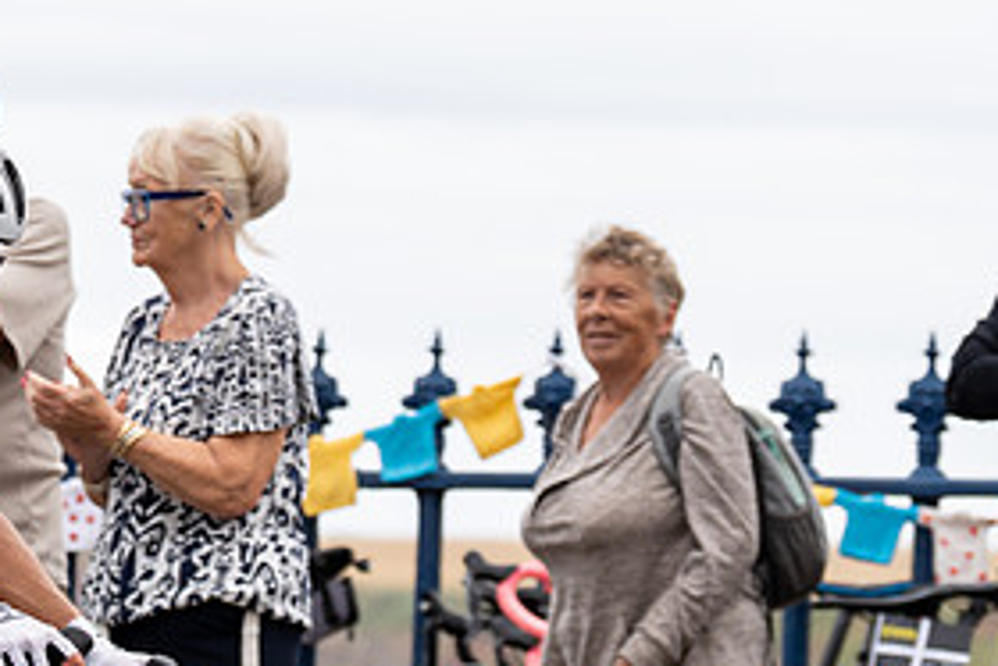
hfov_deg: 10.1
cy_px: 321
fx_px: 5575
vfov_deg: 6.8
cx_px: -67
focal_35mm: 201
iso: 320
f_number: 3.5
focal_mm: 88
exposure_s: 1/1000
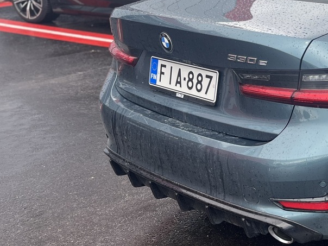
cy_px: 115
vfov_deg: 23.6
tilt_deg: -18.2
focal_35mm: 62
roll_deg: +0.9
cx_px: 383
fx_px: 587
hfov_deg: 27.8
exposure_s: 1/696
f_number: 1.6
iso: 50
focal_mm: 5.1
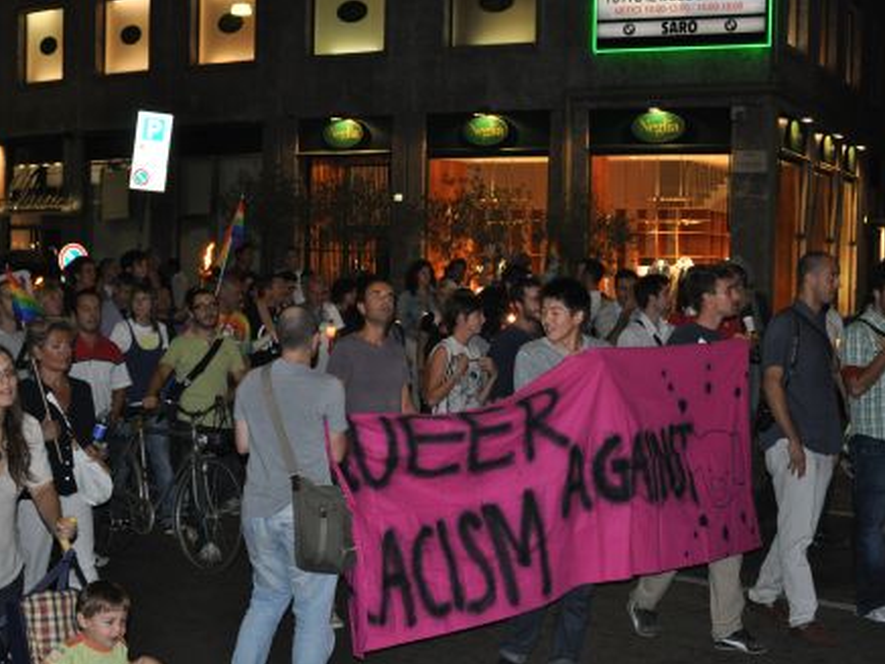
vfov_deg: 19.4
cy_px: 335
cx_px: 455
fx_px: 1943
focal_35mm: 76
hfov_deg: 25.7
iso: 800
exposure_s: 1/60
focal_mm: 46
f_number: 5.3
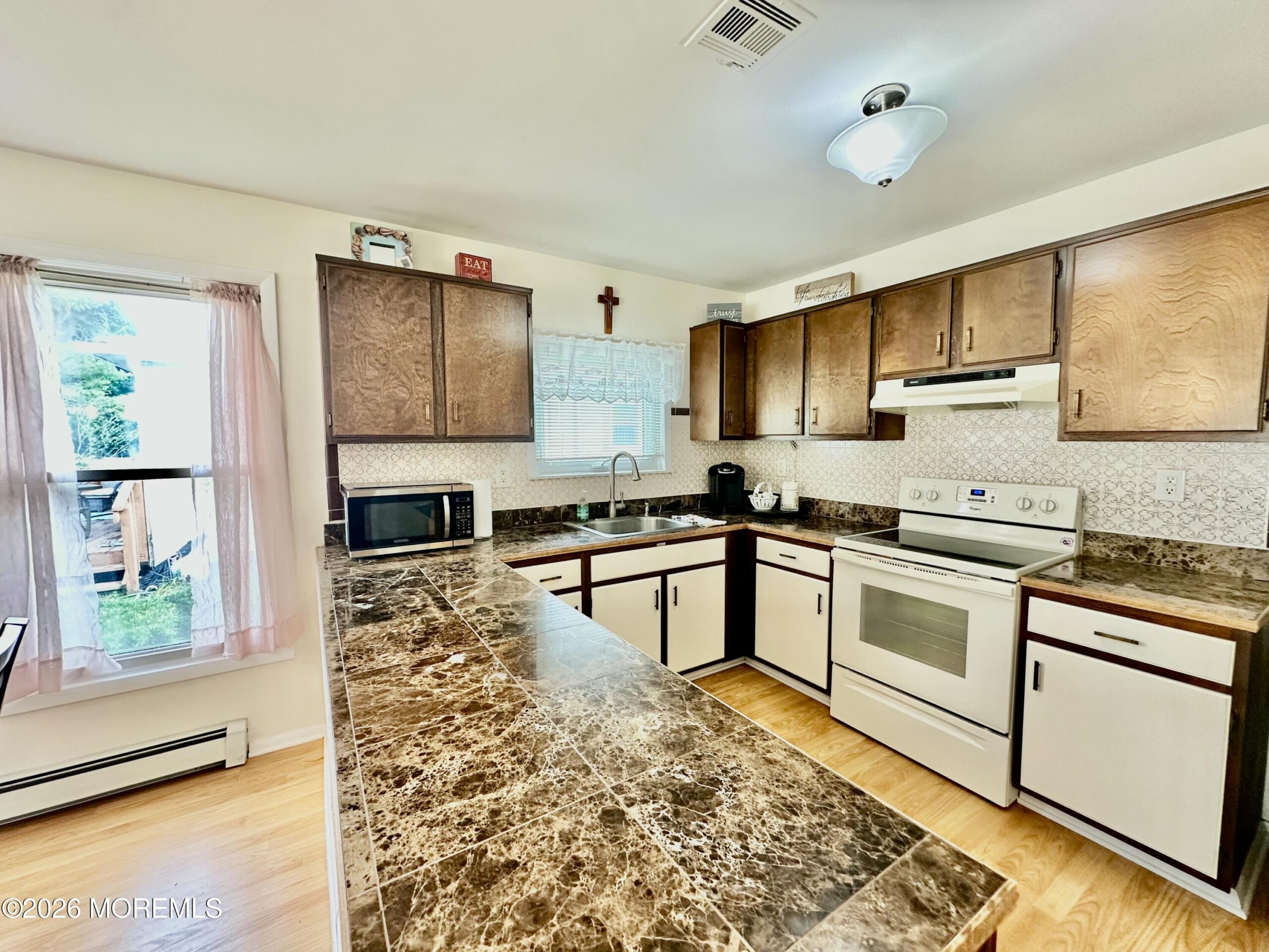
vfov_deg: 85.7
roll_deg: +0.1
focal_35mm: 14
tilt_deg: -3.2
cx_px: 634
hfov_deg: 102.1
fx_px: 513
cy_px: 476
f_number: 2.2
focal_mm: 2.22
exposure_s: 1/60
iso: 160
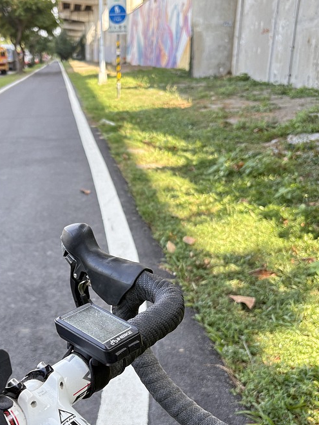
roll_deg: +1.5
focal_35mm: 41
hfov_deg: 34.4
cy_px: 217
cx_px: 77
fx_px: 504
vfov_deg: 45.8
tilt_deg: -17.2
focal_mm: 5.96
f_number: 1.6
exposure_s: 1/160
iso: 40
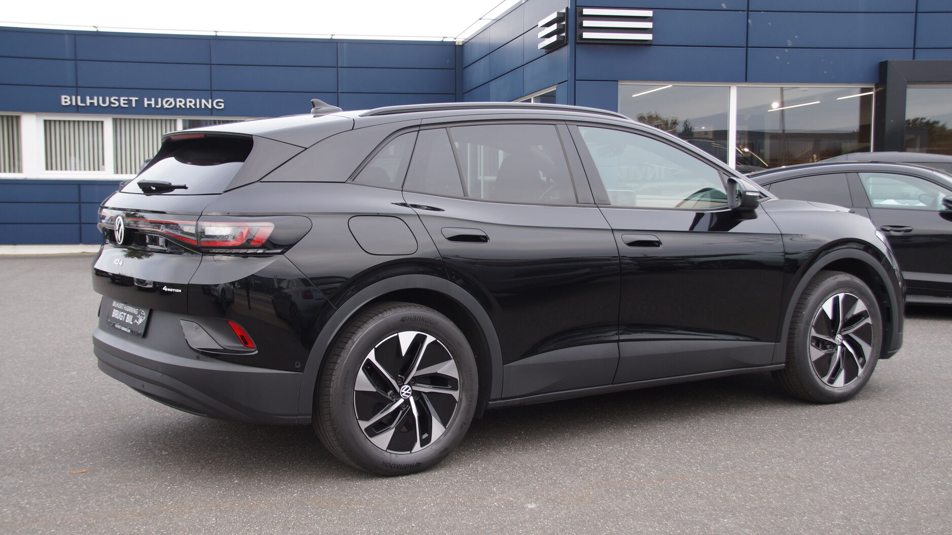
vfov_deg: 26.5
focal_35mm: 45
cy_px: 268
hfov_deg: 45.5
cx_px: 471
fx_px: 1136
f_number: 5
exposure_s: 1/100
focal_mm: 28
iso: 100
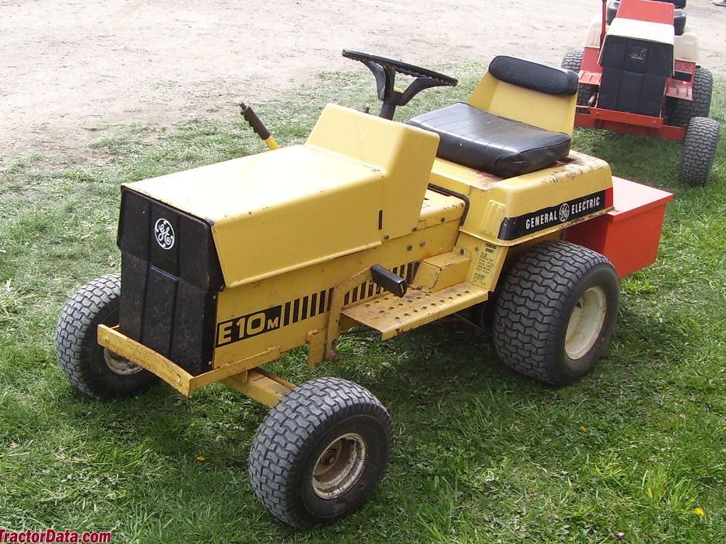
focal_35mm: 35
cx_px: 366
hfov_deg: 52.6
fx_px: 734
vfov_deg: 40.7
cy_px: 266
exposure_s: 1/250
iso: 80
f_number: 4.8
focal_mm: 5.6
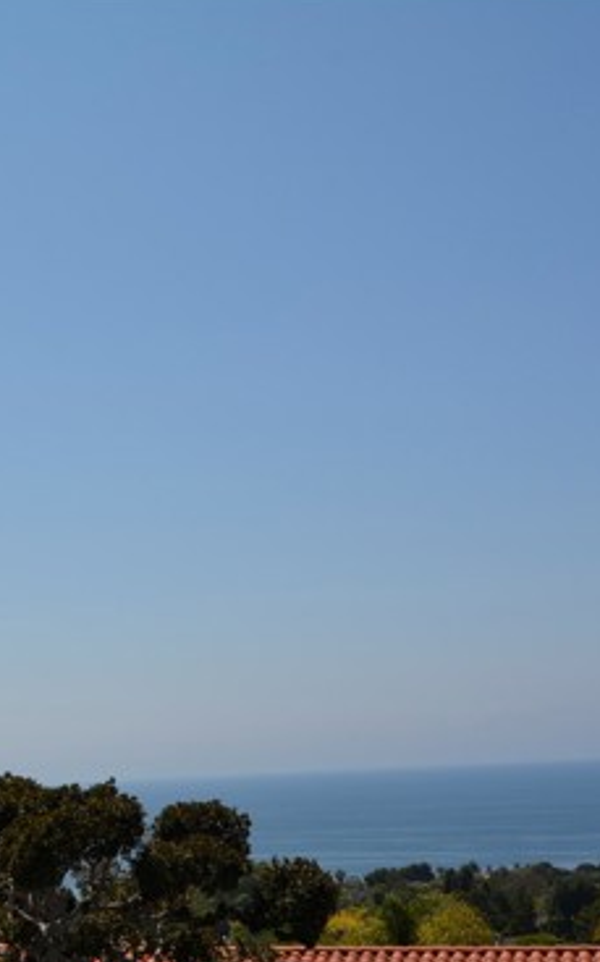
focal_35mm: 64
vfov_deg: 32.0
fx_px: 1676
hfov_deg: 19.3
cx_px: -97
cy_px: 547
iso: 100
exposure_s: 1/200
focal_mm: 24
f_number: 11
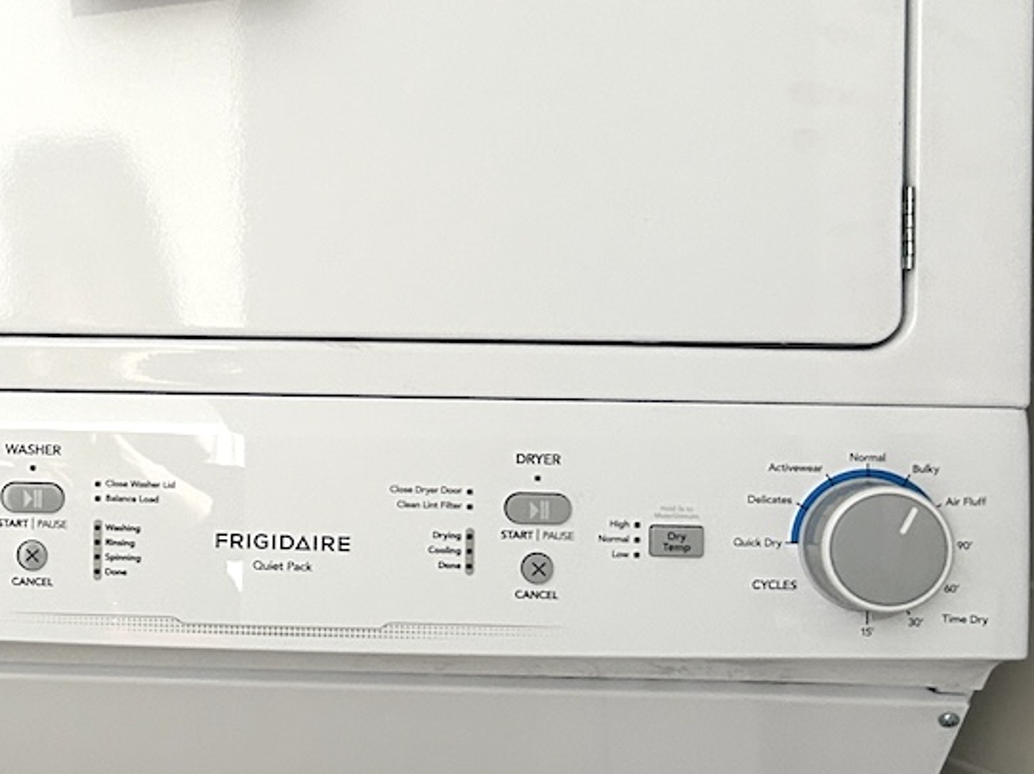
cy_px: 333
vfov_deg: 20.4
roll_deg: +0.0
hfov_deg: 24.2
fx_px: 2150
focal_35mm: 72
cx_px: -246
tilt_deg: +0.4
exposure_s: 1/60
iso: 200
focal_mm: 5.7
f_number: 1.5
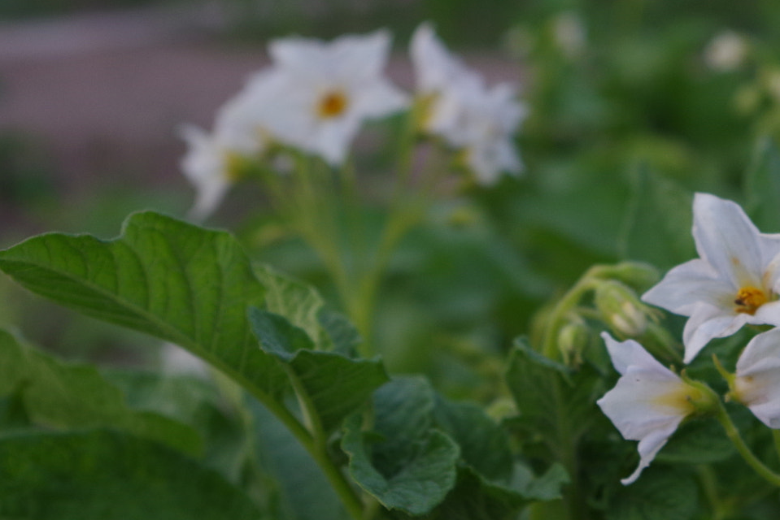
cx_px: 734
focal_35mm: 98
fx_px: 2124
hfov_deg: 20.3
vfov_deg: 14.0
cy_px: 272
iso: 200
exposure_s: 1/80
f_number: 5.6
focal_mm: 30.63
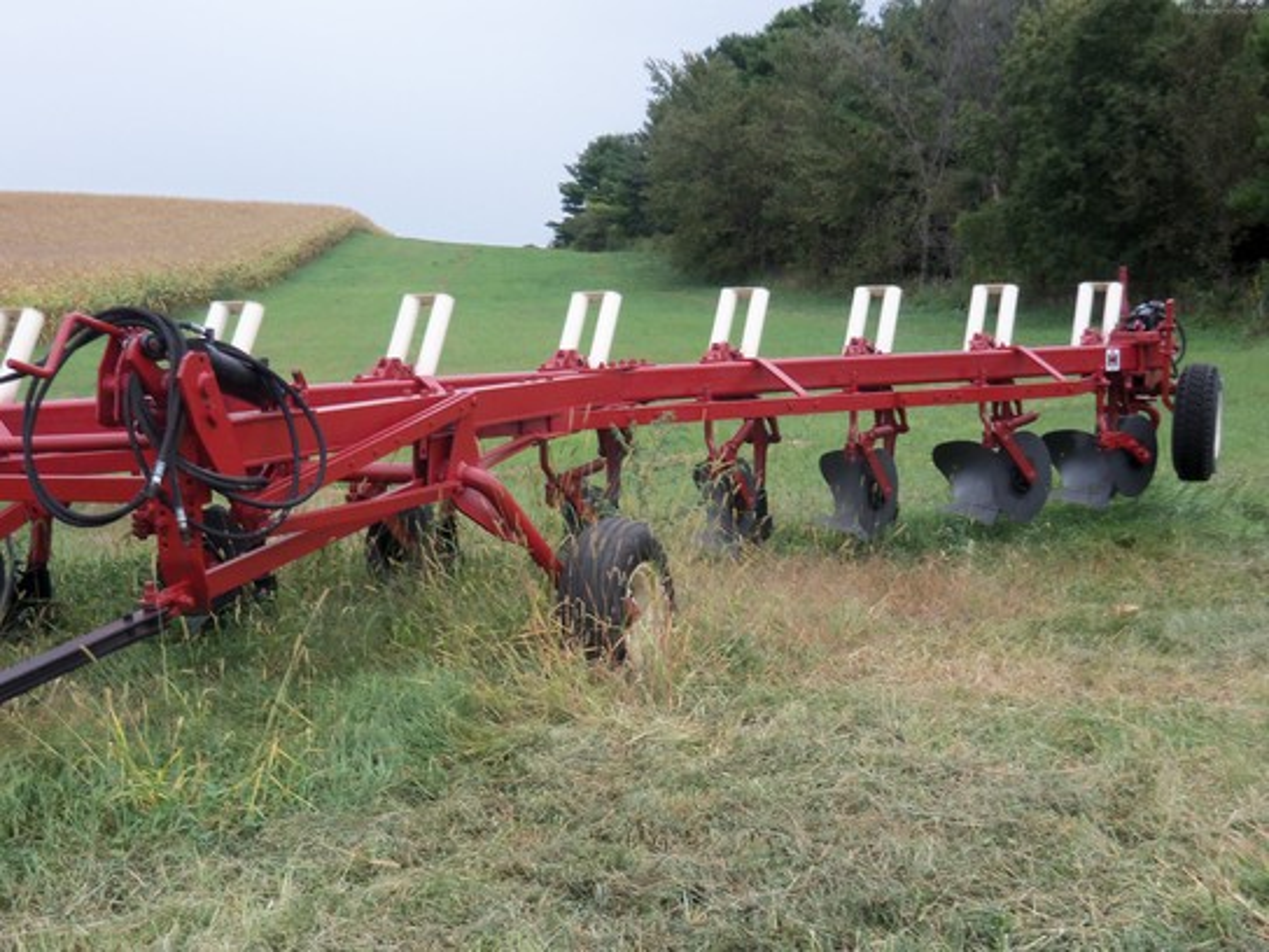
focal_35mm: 49
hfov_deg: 38.9
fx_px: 1796
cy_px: 476
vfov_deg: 29.7
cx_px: 634
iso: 100
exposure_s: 1/60
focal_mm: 8.7
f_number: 4.6
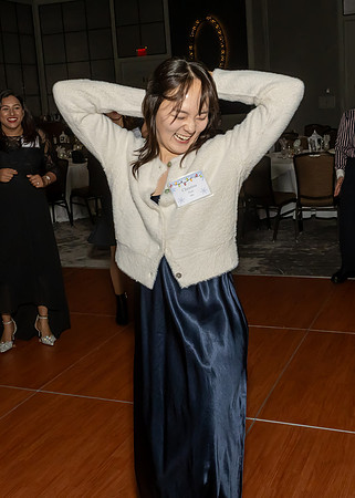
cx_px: 188
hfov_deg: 32.1
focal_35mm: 44
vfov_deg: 43.7
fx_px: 617
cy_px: 202
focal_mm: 17
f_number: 7.1
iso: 1000
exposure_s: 1/250
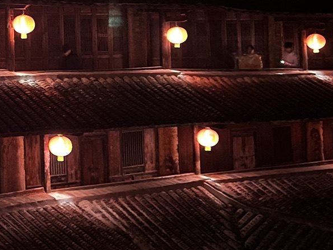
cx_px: -69
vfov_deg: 16.3
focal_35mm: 88
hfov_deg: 20.7
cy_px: -16
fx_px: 846
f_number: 1.5
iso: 1000
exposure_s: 1/18
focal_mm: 5.7
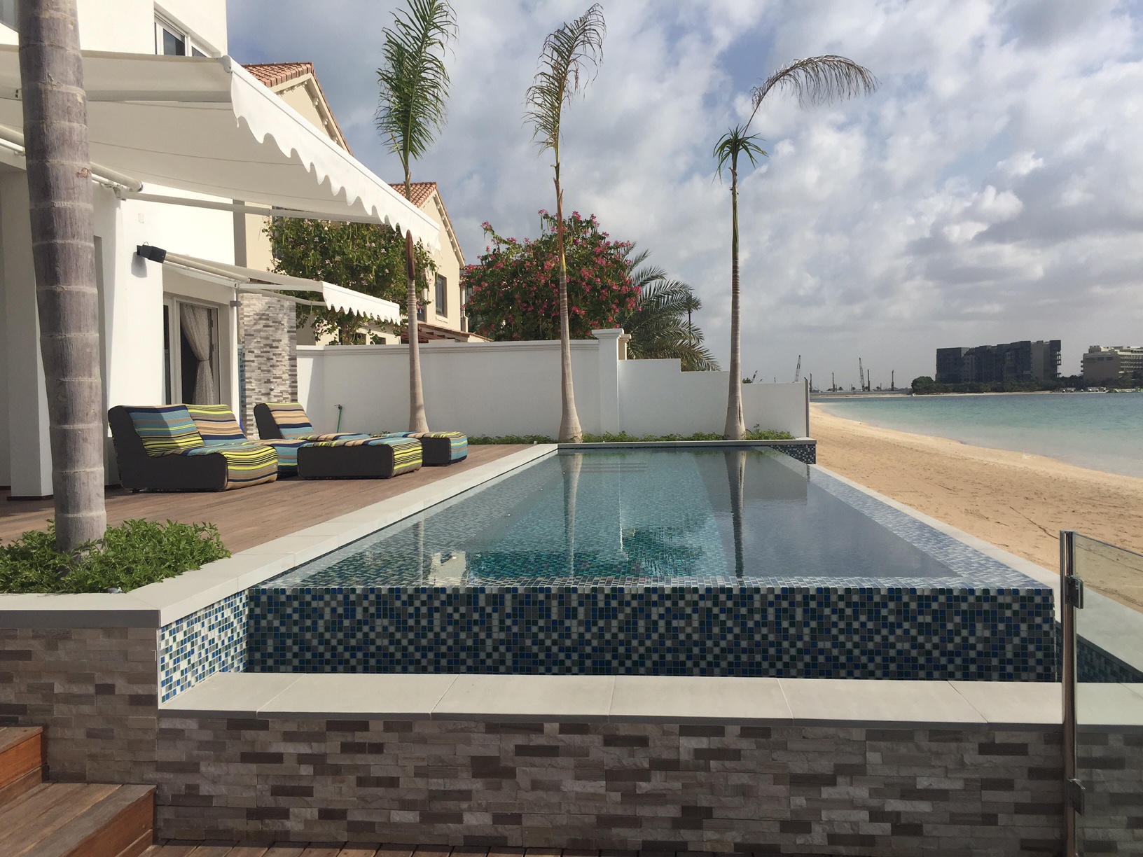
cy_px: 428
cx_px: 572
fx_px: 958
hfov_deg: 61.7
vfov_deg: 48.2
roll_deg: +0.5
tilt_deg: -1.1
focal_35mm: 29
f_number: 2.2
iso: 32
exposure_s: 1/3597
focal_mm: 4.15
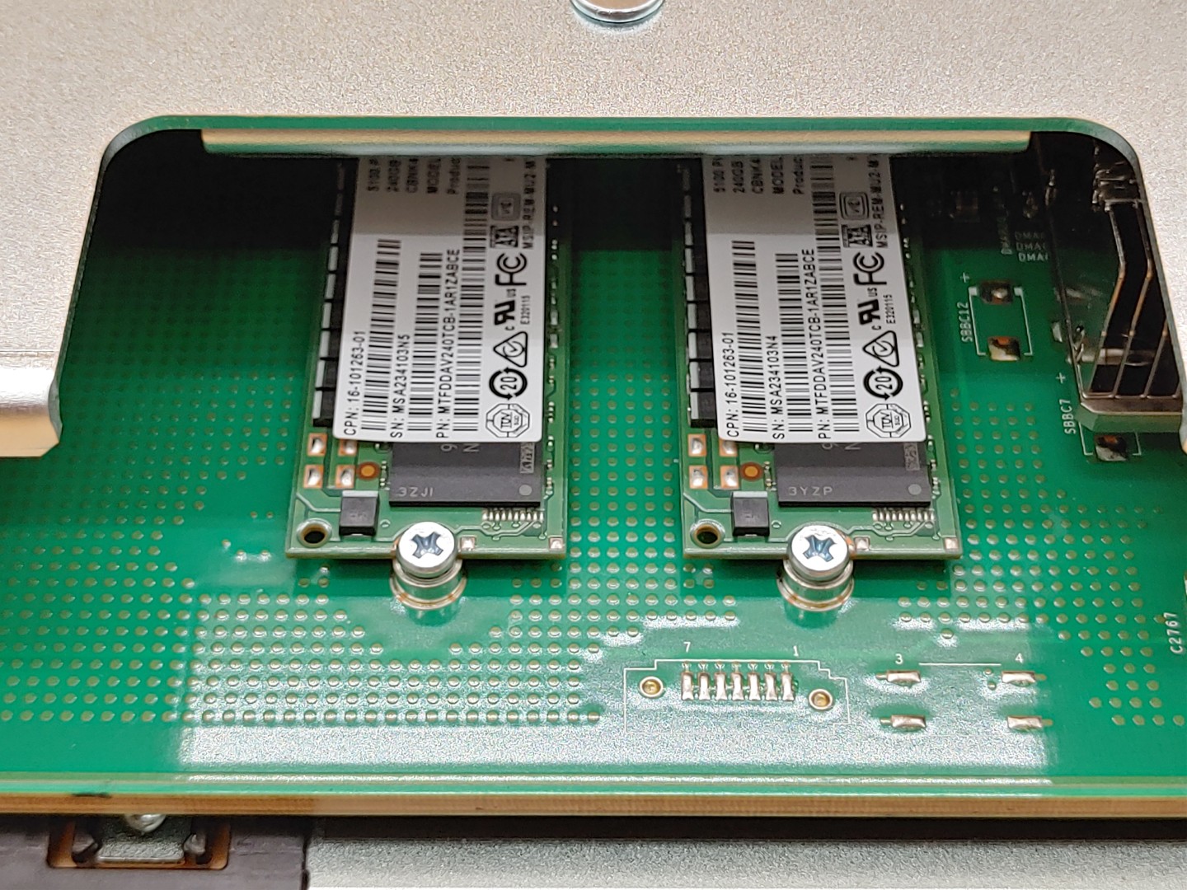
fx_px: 2023
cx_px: 594
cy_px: 445
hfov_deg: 32.7
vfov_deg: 24.8
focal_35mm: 59
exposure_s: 1/83
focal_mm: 4.36
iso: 50
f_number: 1.8
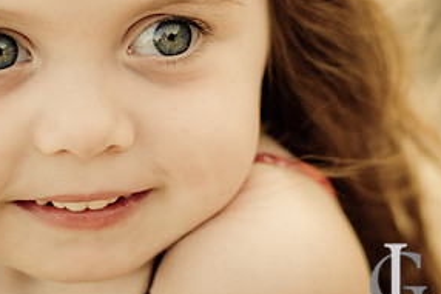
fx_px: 1863
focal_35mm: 152
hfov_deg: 13.5
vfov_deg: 9.0
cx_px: 156
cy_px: 62
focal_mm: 50
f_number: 2.5
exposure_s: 1/500
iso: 200
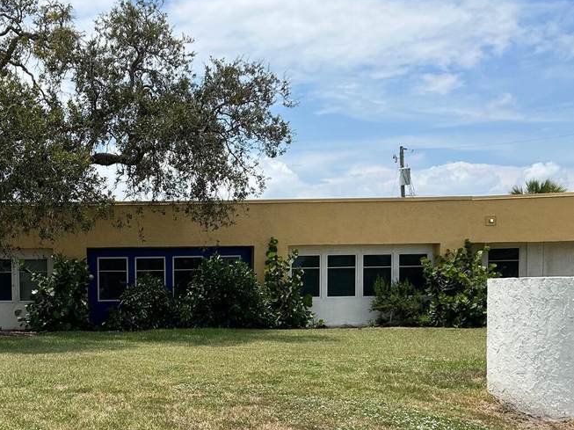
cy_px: 332
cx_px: 123
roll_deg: +1.1
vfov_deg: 28.0
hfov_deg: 36.4
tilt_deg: -2.9
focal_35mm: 51
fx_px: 845
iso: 50
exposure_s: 1/5319
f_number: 1.5
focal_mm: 5.7
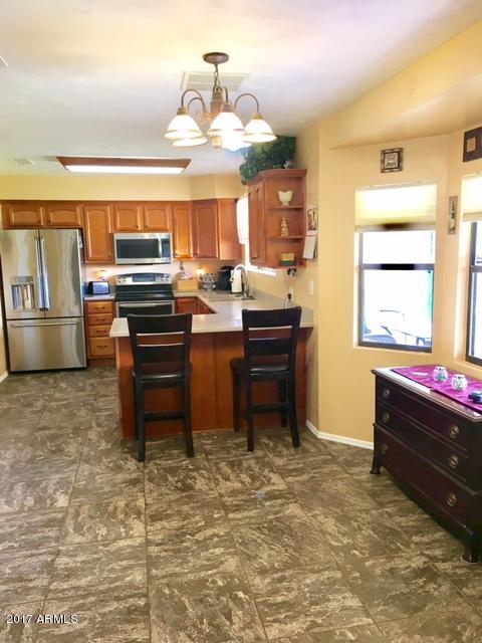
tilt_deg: -7.6
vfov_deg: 61.7
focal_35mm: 29
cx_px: 241
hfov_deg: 48.2
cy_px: 322
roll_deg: +0.1
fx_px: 538
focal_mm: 4.15
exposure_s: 1/30
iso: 64
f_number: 2.2
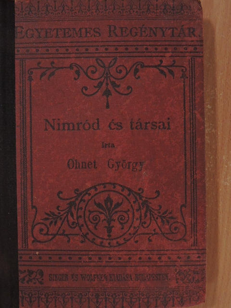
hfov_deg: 24.4
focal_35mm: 60
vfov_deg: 32.2
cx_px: 116
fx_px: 534
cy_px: 154
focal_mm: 10.7
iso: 800
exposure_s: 1/50
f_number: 4.2
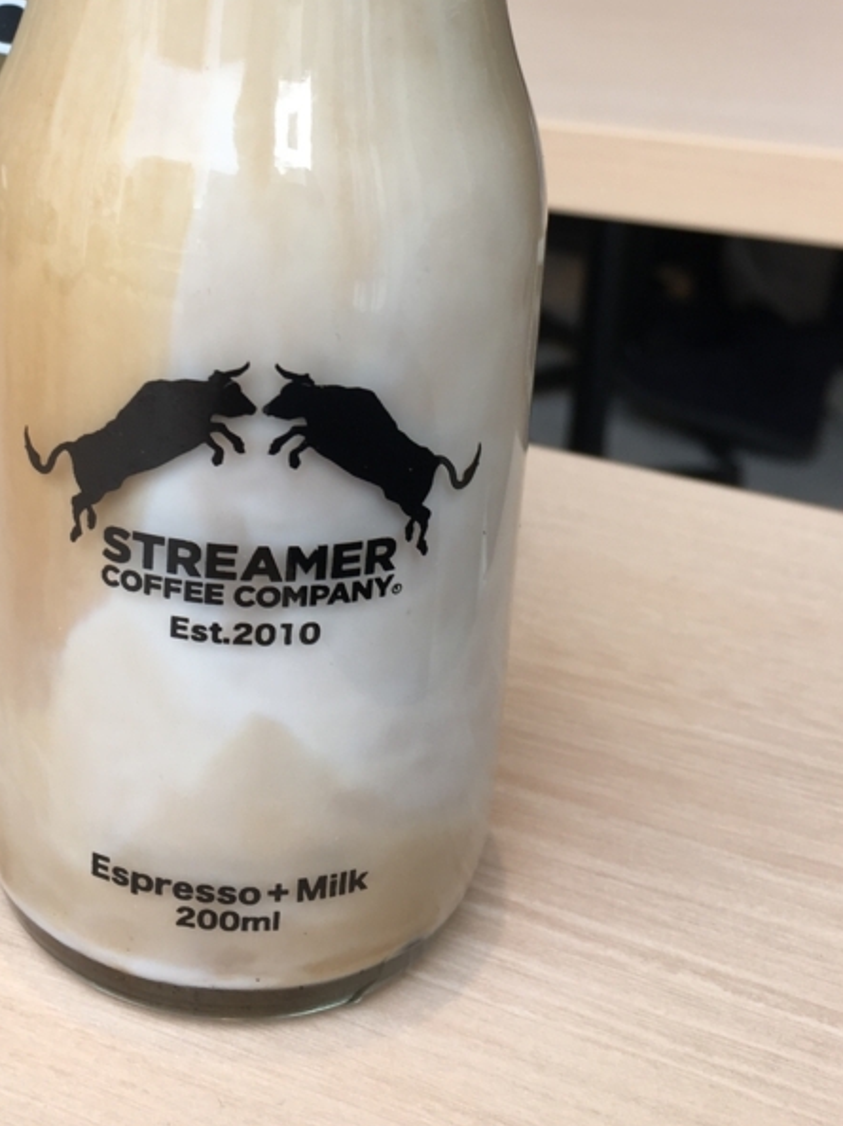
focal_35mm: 50
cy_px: 256
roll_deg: -2.4
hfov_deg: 28.8
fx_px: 1625
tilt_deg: -17.3
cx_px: 244
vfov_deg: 37.1
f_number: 2.2
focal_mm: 4.15
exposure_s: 1/120
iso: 25
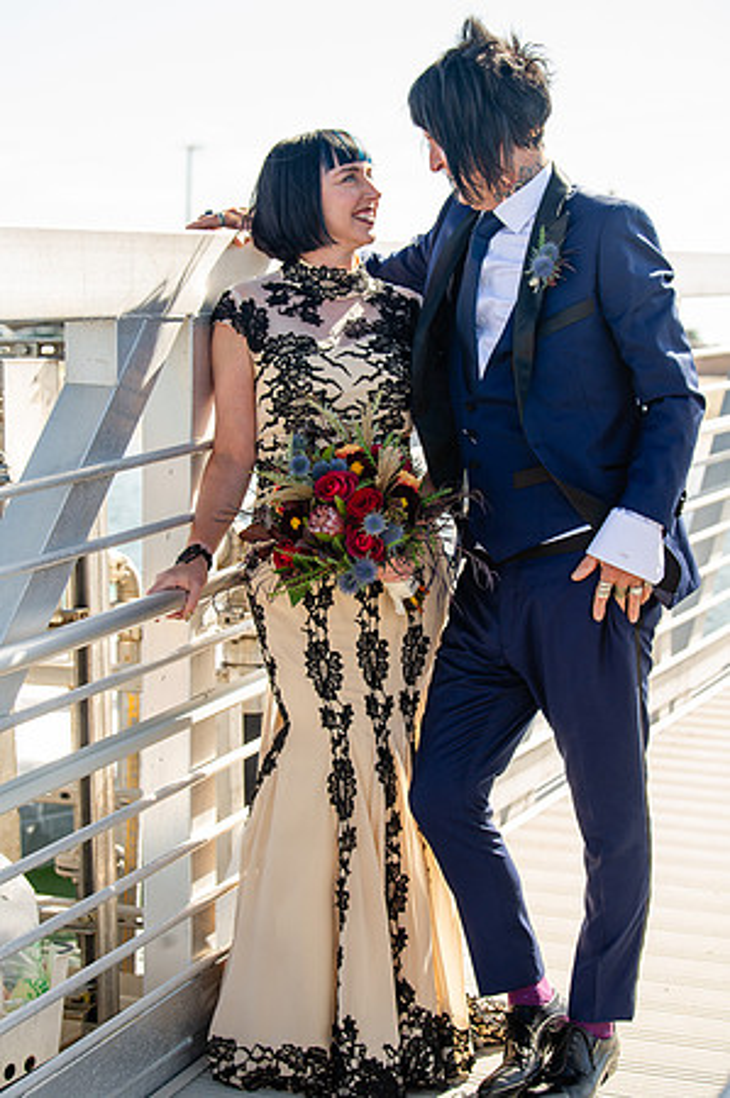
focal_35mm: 70
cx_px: 365
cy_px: 549
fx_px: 2134
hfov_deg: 19.4
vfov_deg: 28.9
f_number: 5
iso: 200
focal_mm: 70
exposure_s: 1/160
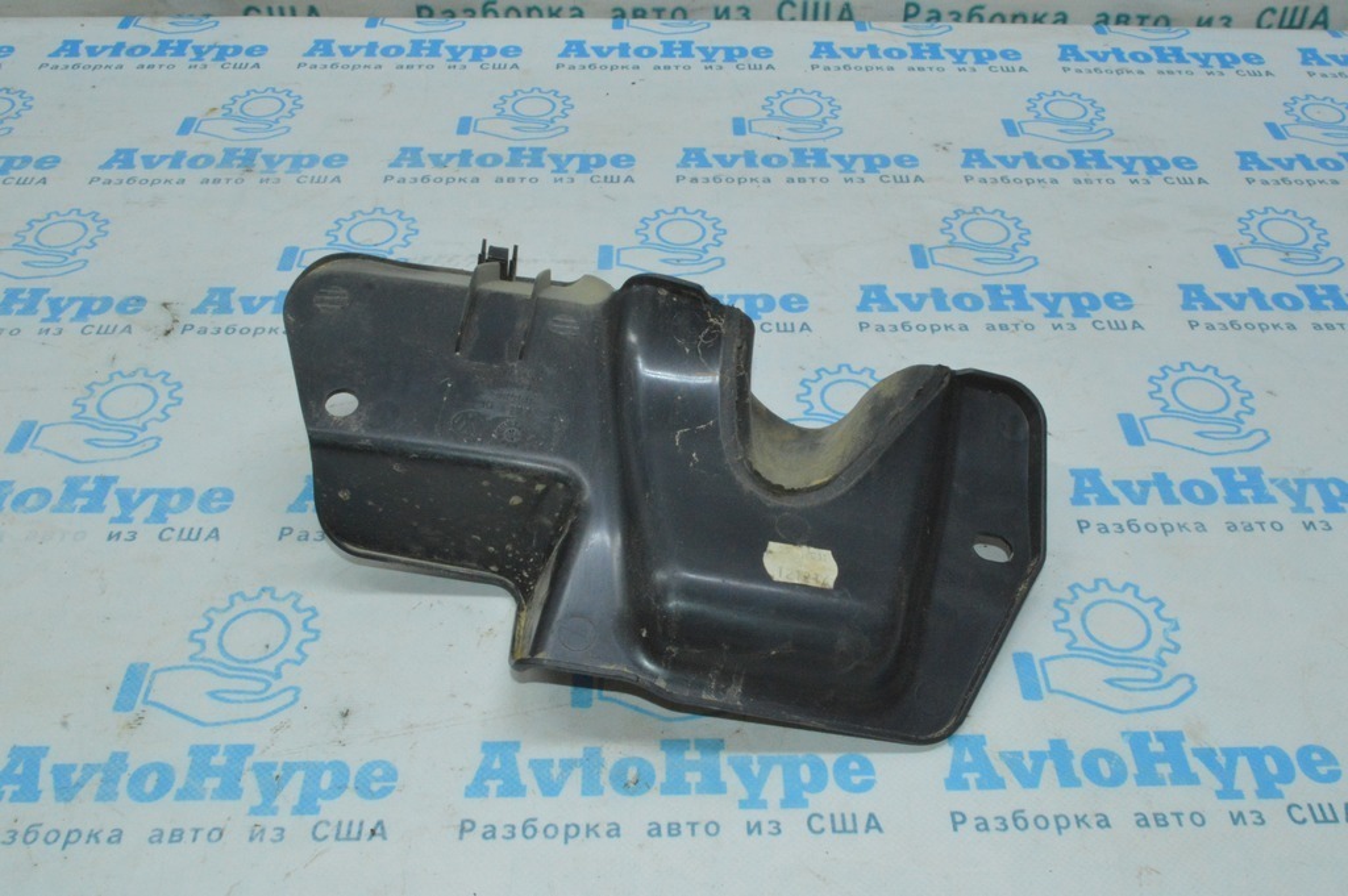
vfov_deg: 36.8
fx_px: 1347
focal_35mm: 36
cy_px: 448
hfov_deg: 53.2
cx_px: 674
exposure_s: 1/50
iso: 4500
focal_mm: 24
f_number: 25
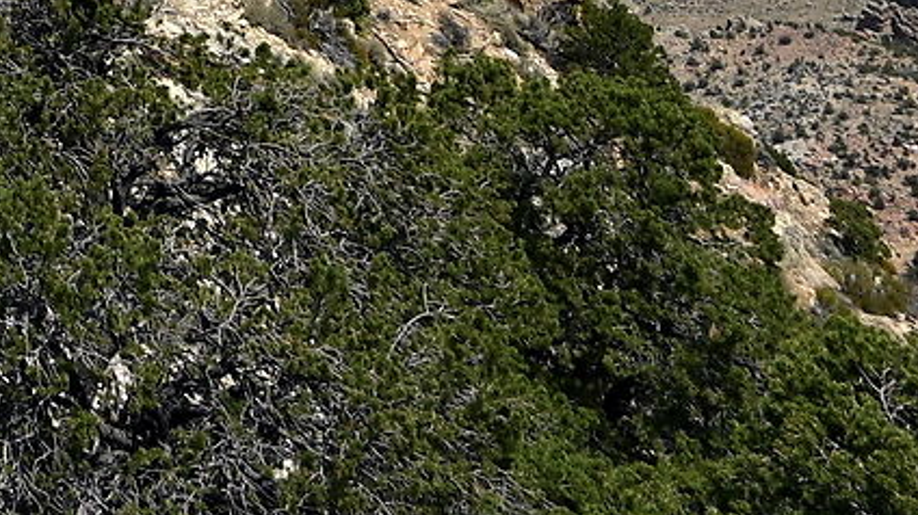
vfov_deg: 9.9
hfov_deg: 17.7
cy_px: -1148
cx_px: -937
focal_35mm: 83
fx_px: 2019
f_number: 7.1
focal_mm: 14
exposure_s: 1/800
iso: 100
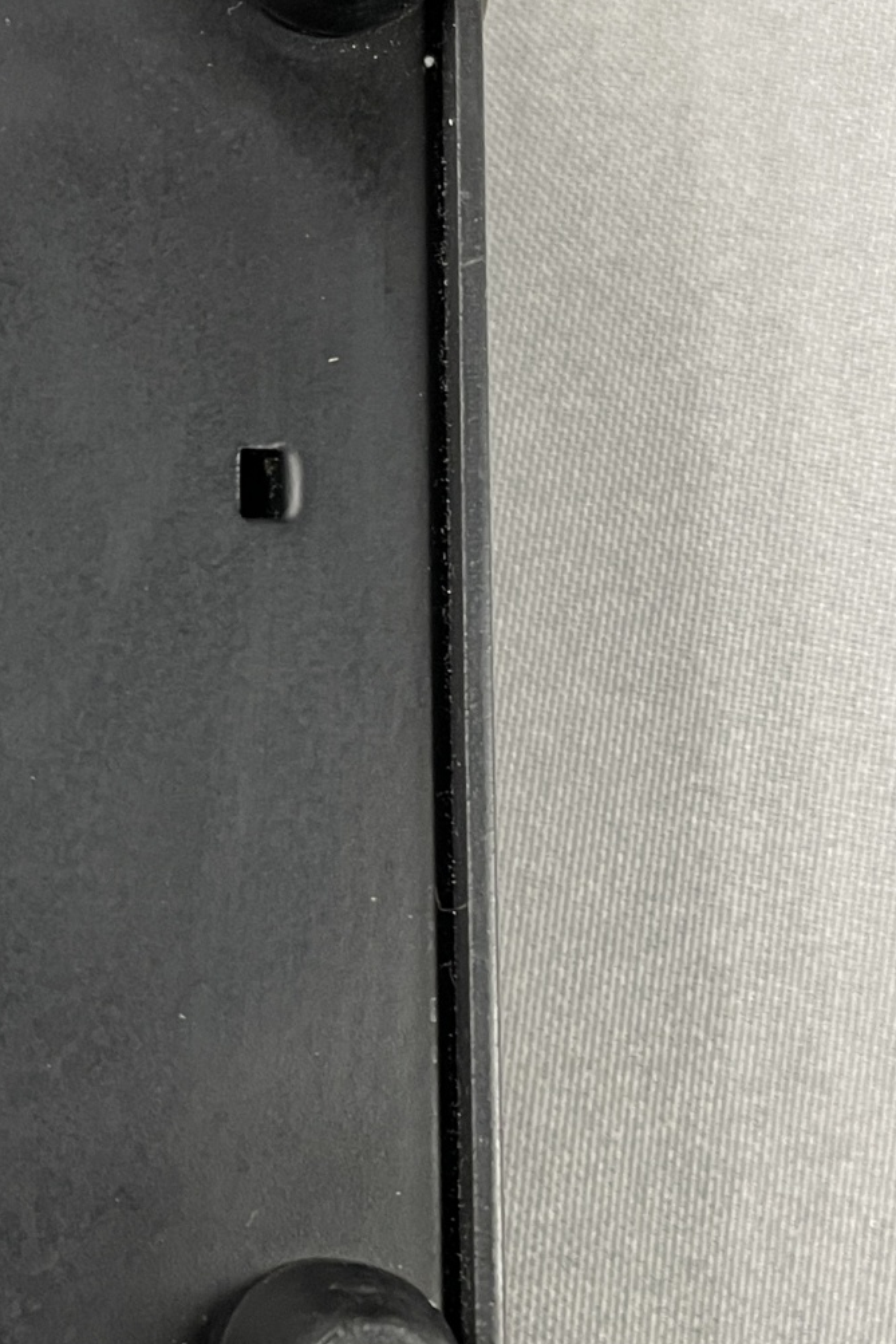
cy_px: 651
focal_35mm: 69
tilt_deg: -79.6
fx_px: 2575
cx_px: -250
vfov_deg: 29.2
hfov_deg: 18.4
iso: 125
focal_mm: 4.2
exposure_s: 1/50
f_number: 1.6
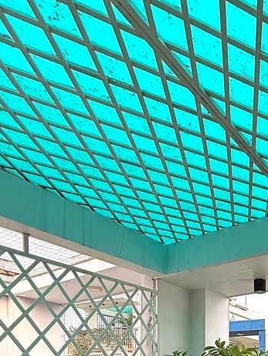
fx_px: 320
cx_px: 290
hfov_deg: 38.3
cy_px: 383
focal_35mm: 31
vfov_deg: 45.4
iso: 64
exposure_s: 1/228
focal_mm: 2.22
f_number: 2.2
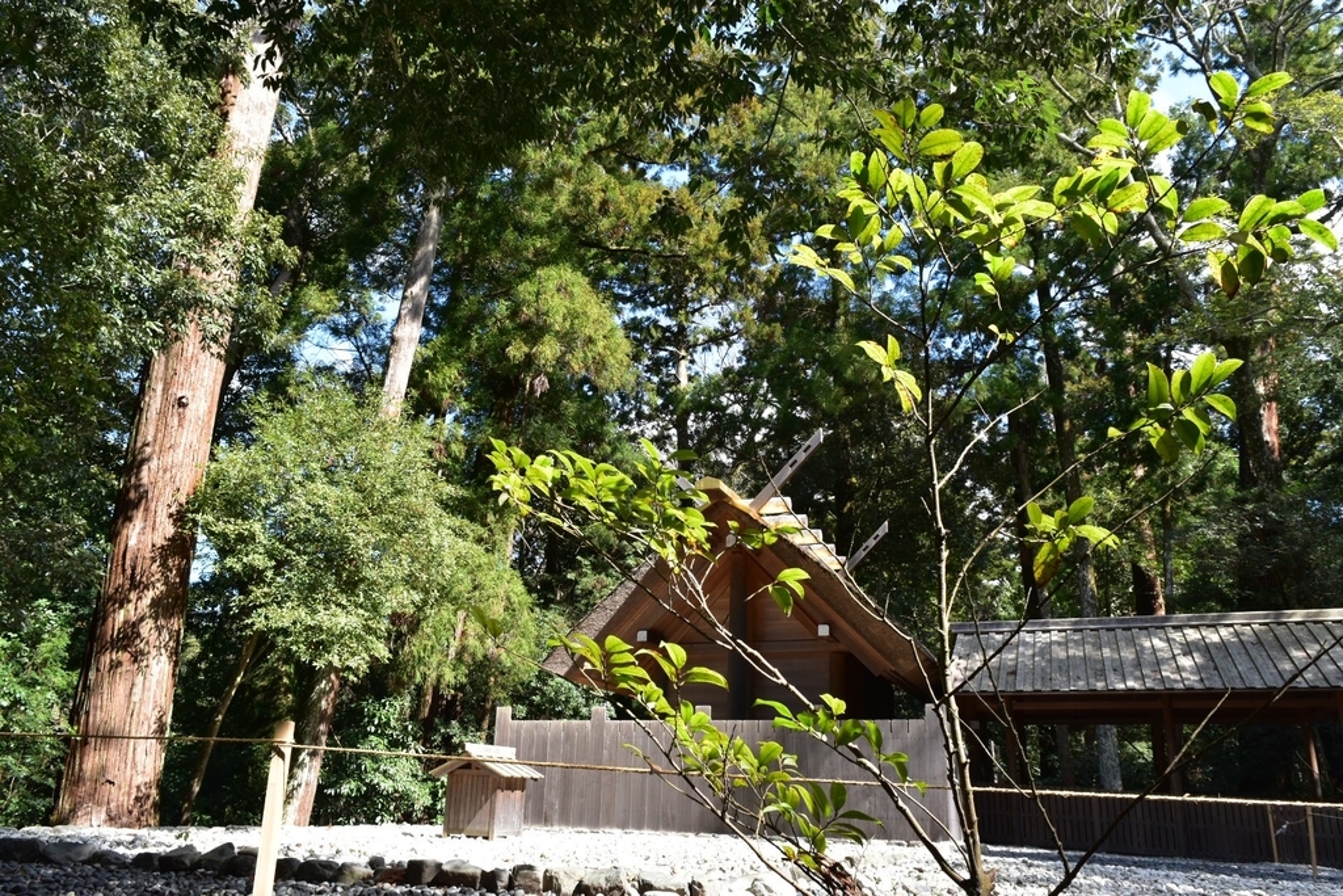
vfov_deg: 47.9
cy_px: 448
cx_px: 672
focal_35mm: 27
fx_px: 1007
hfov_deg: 67.4
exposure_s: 1/200
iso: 400
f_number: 10
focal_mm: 18
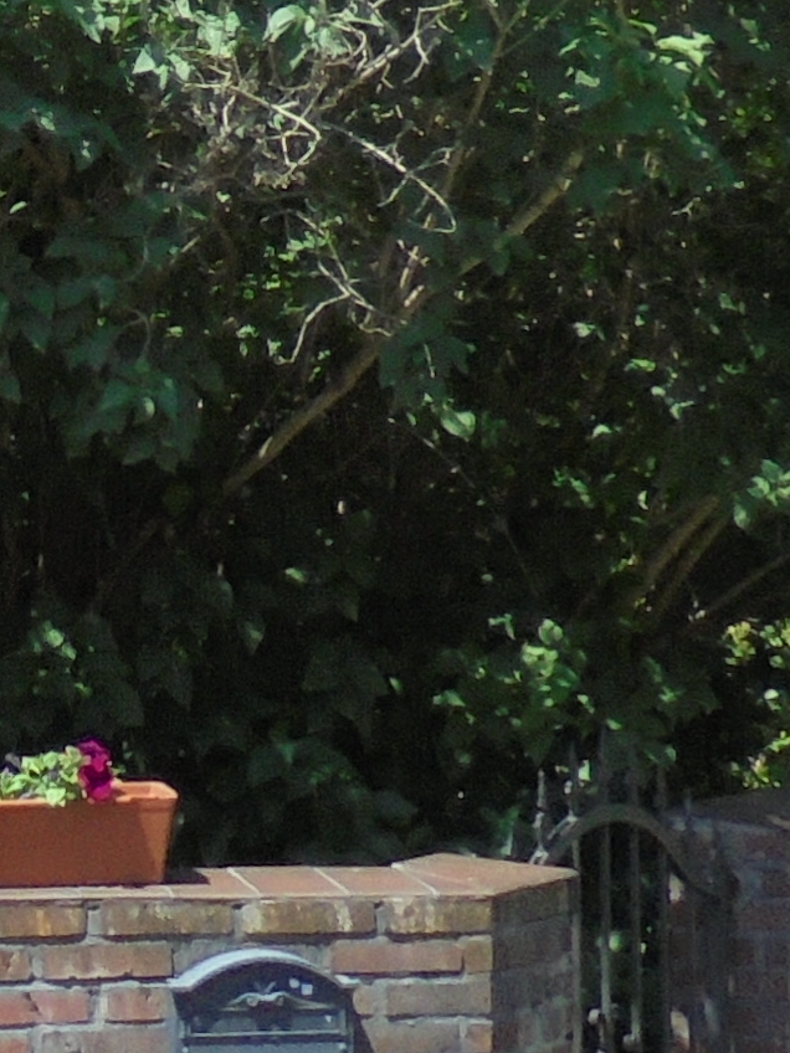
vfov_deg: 12.2
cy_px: -216
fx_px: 4808
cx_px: -24
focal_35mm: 158
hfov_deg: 9.3
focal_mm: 4.6
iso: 100
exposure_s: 1/640
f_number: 3.5
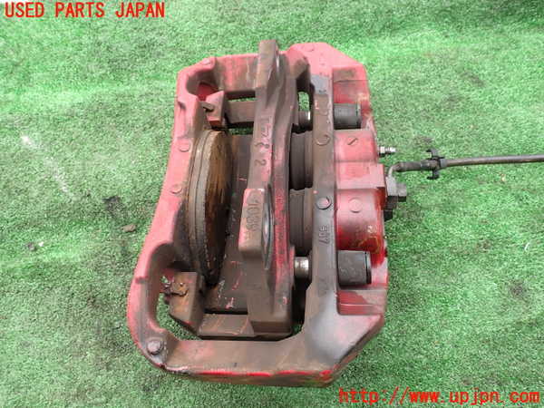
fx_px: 471
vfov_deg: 46.8
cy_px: 204
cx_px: 272
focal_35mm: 30
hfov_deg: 60.0
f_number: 3.2
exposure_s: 1/80
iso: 100
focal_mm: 5.4
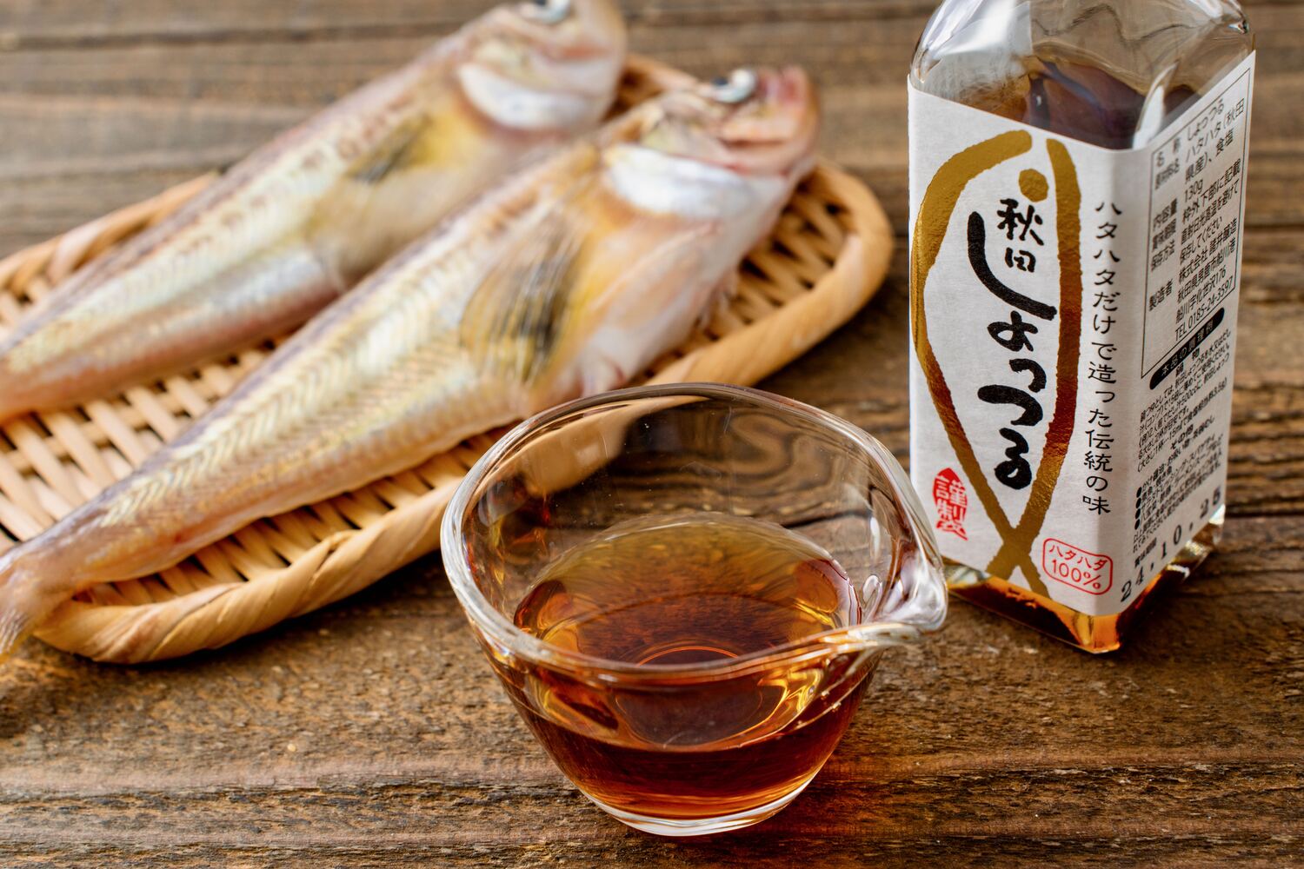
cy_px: 434
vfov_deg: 18.2
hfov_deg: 27.0
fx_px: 2716
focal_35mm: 75
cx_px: 652
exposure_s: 1/100
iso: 400
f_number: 9
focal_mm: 75
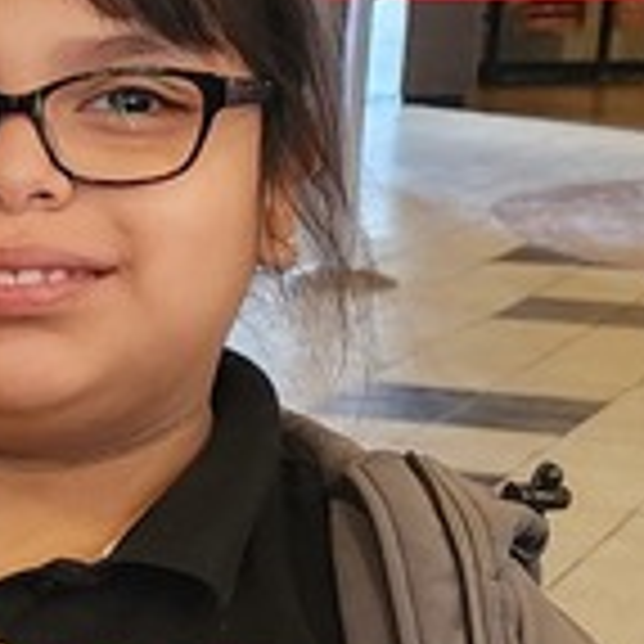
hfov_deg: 10.3
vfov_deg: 11.9
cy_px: 486
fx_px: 3073
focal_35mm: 146
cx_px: -914
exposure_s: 1/40
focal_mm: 6.4
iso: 640
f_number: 1.8
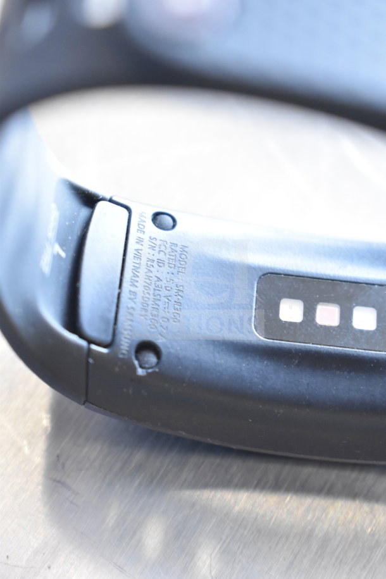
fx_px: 1327
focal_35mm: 82
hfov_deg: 16.6
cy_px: 290
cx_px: 193
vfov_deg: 24.6
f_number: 5.6
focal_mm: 55
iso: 3200
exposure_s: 1/100
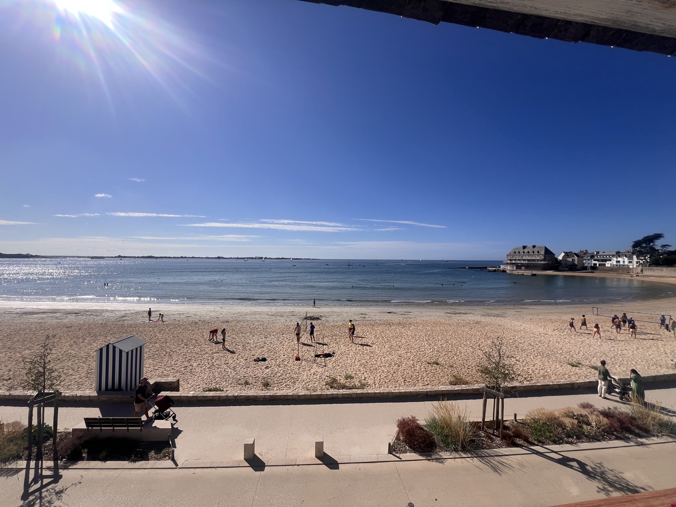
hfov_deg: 106.2
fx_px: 254
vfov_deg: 89.9
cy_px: 254
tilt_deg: +0.7
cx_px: 338
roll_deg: -1.1
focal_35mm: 13
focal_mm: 1.57
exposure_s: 1/3922
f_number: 1.8
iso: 32
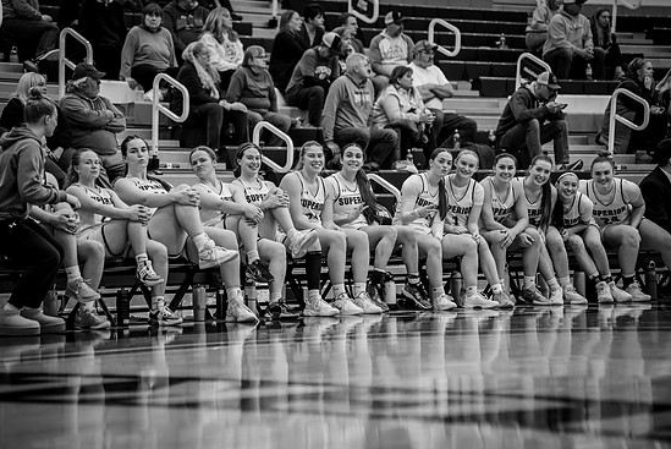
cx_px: 332
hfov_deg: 15.4
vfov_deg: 10.3
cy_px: 217
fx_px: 2481
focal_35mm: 133
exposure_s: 1/640
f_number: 2.8
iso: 1600
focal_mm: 126
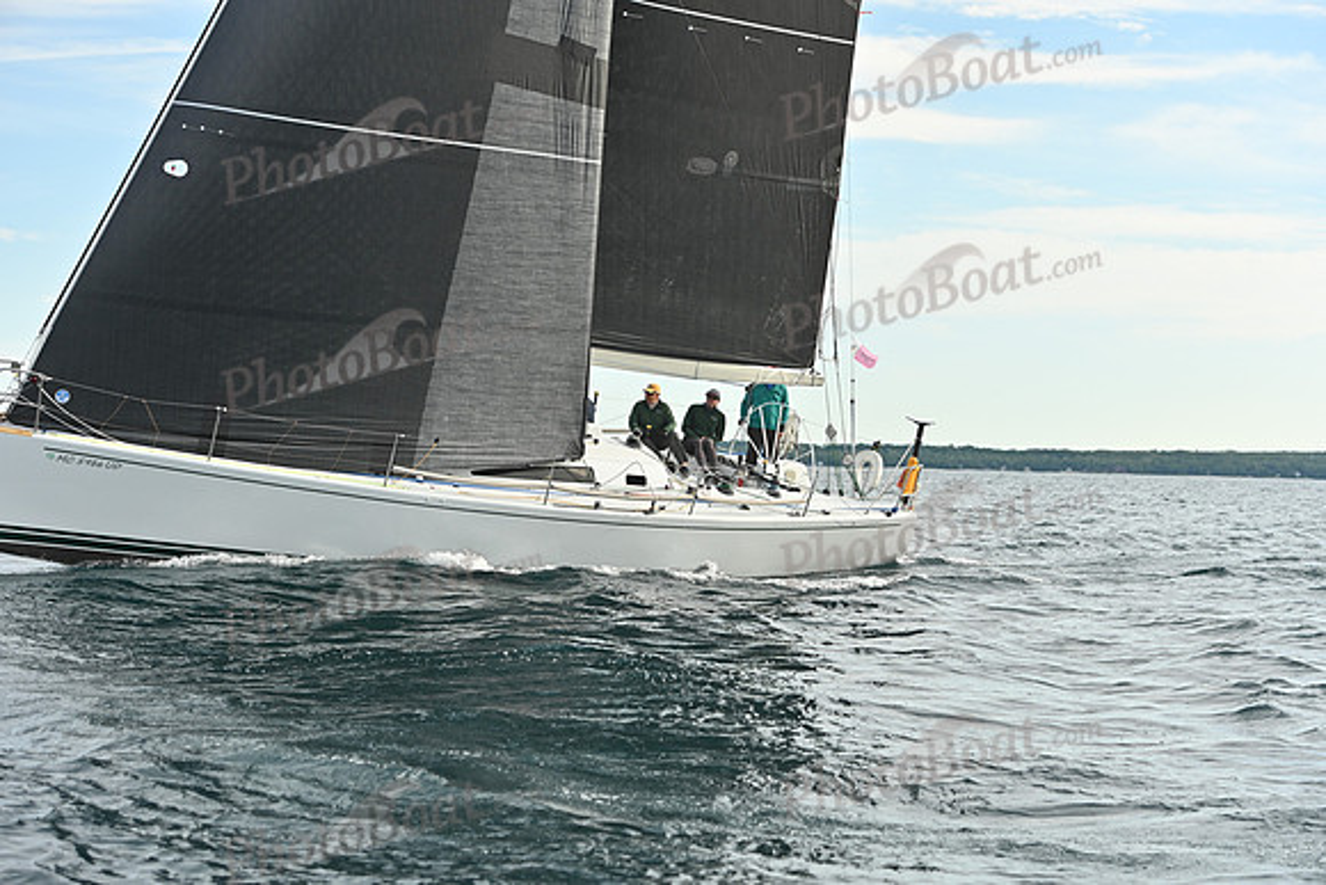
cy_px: 442
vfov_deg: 19.5
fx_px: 2579
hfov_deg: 28.8
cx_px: 663
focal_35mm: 70
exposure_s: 1/1000
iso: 320
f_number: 5
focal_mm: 70
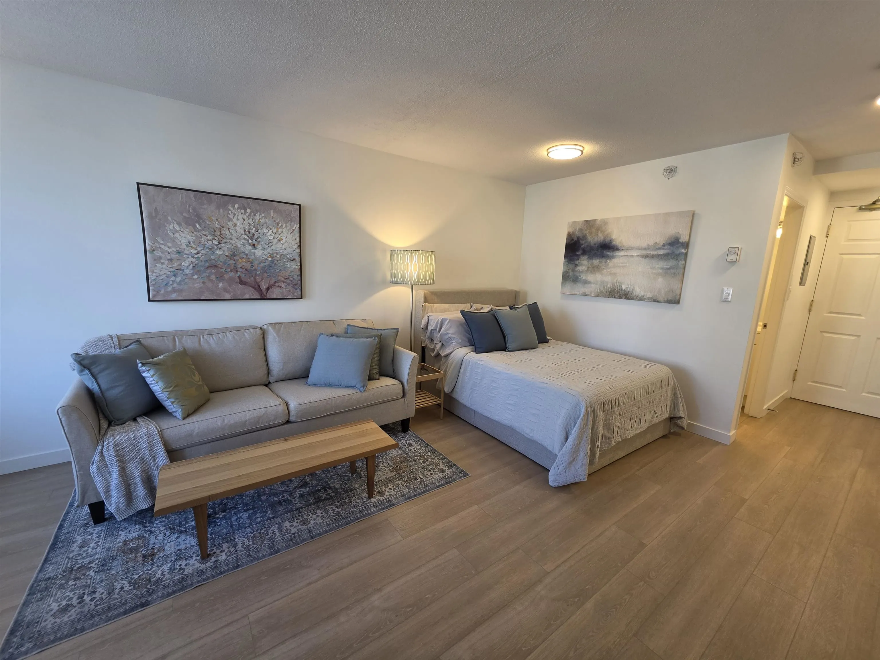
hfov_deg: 106.2
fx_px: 330
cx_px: 440
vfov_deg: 89.9
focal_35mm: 13
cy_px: 330
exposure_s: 1/120
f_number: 1.9
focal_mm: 2.2
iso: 100
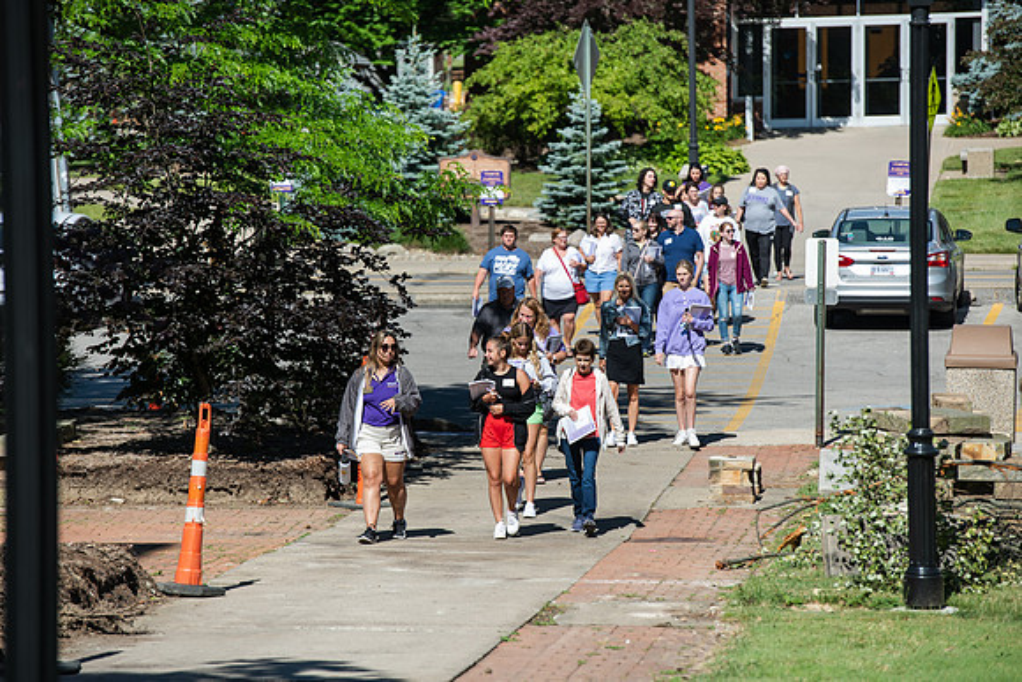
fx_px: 5395
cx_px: 511
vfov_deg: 7.2
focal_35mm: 190
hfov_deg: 10.8
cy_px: 341
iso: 100
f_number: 4
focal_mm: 190
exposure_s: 1/800
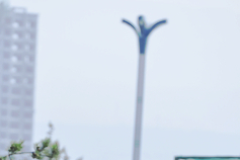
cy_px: 194
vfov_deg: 2.7
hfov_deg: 4.1
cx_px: 68
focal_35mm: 507
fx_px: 3380
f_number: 4
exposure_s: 1/4000
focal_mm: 200
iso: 640
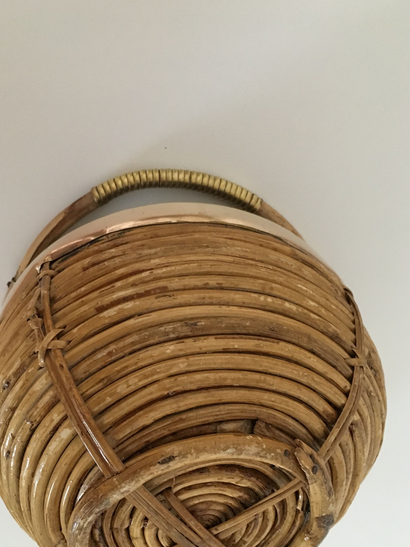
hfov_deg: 40.6
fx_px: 553
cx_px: 179
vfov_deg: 52.4
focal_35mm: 35
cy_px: 315
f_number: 2.2
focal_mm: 4.15
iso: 250
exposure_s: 1/15
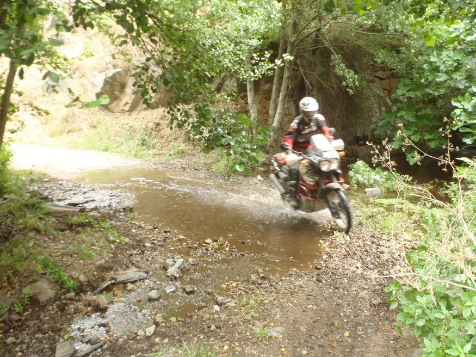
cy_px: 179
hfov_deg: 56.8
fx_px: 440
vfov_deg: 44.2
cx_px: 255
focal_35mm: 32
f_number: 3.9
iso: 125
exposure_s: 1/30
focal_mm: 5
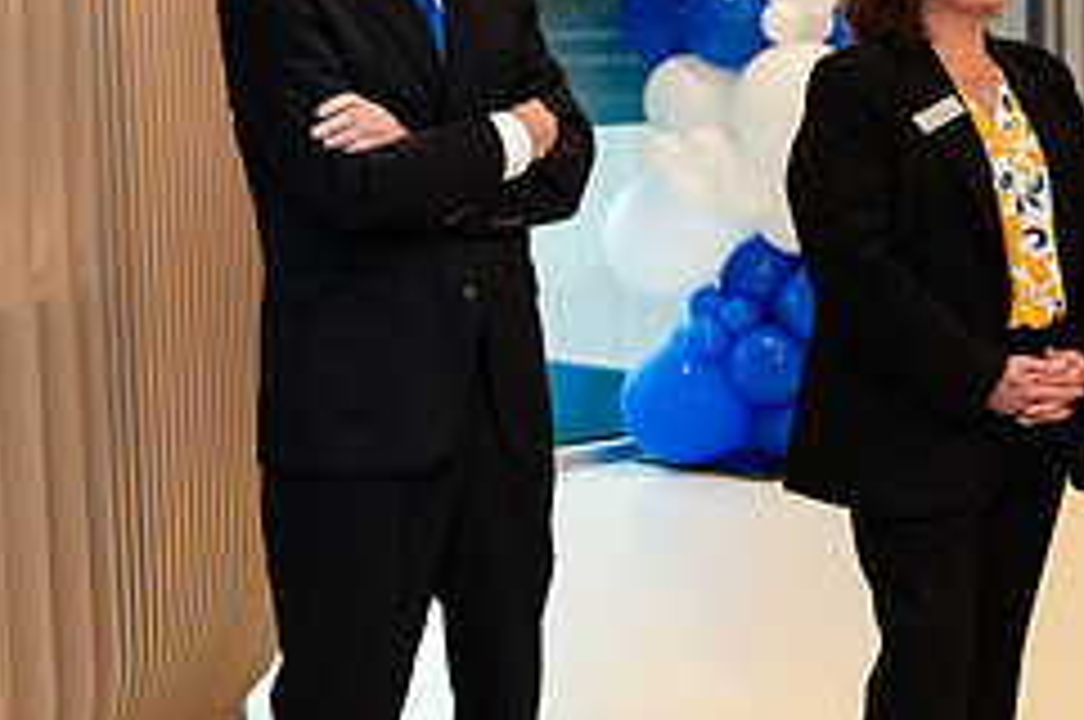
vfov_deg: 13.1
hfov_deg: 19.5
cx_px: 872
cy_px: 303
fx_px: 3127
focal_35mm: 104
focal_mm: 42
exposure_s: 1/200
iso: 640
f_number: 3.5
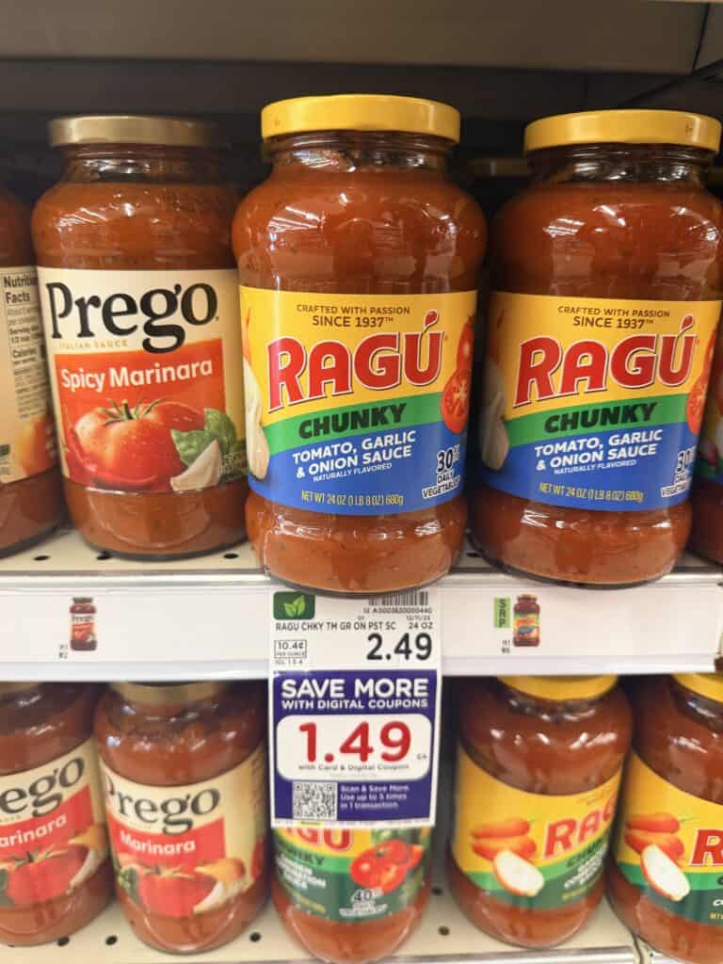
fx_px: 668
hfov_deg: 56.8
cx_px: 362
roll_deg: -1.7
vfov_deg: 71.6
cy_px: 482
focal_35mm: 24
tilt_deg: -20.6
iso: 160
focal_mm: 6.76
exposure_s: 1/44
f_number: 1.78
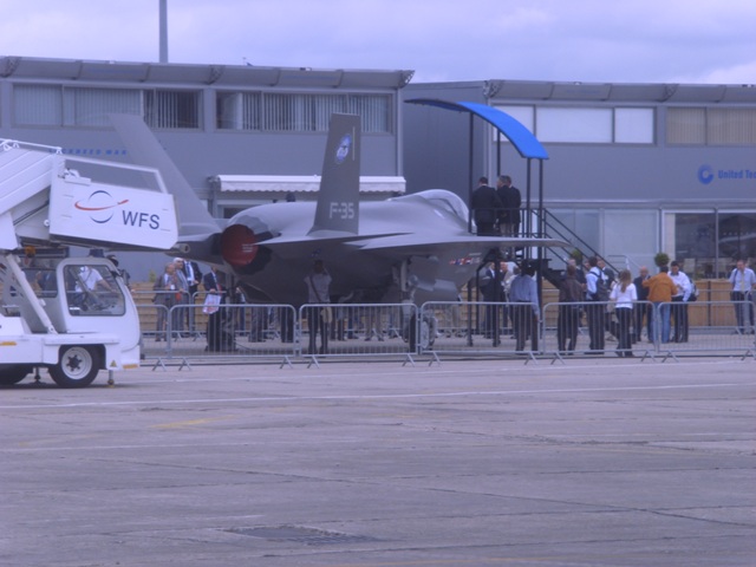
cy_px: 284
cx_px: 378
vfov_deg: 8.2
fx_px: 3931
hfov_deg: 11.0
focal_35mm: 180
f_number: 4.9
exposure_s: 1/350
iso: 80
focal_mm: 30
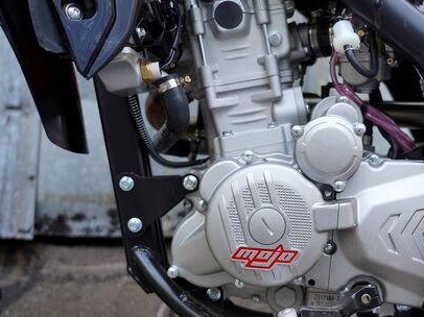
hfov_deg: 34.5
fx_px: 673
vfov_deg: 26.5
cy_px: 166
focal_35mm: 55
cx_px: 297
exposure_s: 1/160
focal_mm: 40
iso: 400
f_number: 4
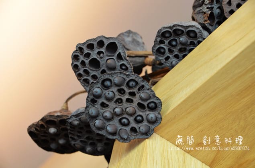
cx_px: 128
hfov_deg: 22.7
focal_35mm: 90
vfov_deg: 15.1
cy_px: 84
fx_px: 636
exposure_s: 1/60
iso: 1250
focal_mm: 60
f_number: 5
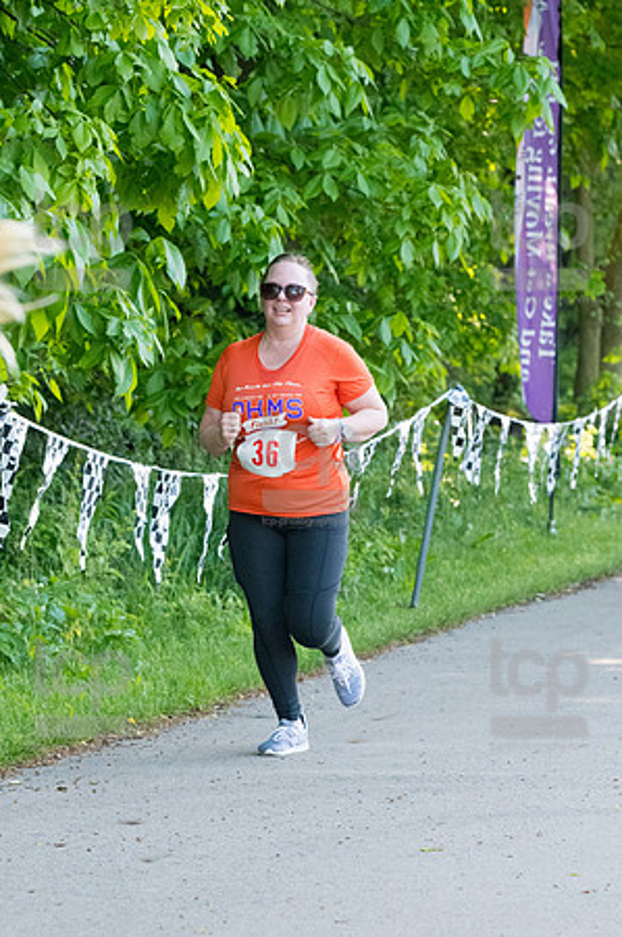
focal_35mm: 180
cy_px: 468
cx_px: 311
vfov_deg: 11.4
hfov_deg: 7.6
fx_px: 4675
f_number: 5.6
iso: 4000
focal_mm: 120
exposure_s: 1/1600
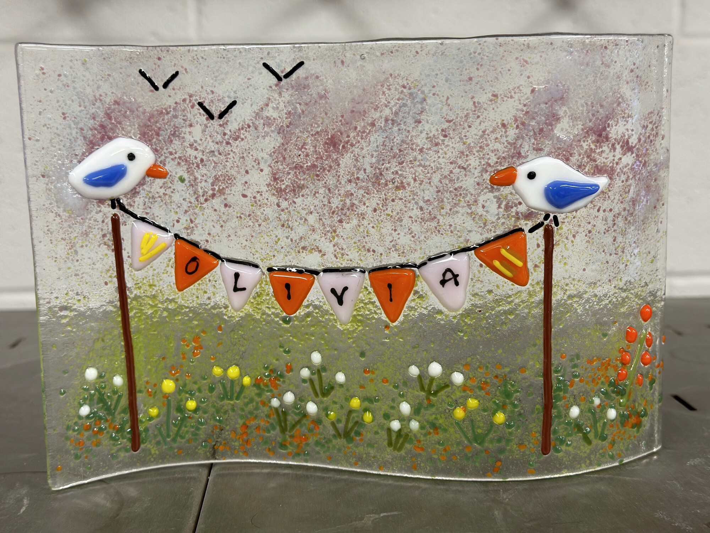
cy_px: 266
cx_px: 355
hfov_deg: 39.7
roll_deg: +0.7
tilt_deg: -9.8
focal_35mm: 48
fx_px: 985
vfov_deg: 30.3
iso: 80
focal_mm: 6.86
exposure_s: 1/50
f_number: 1.78
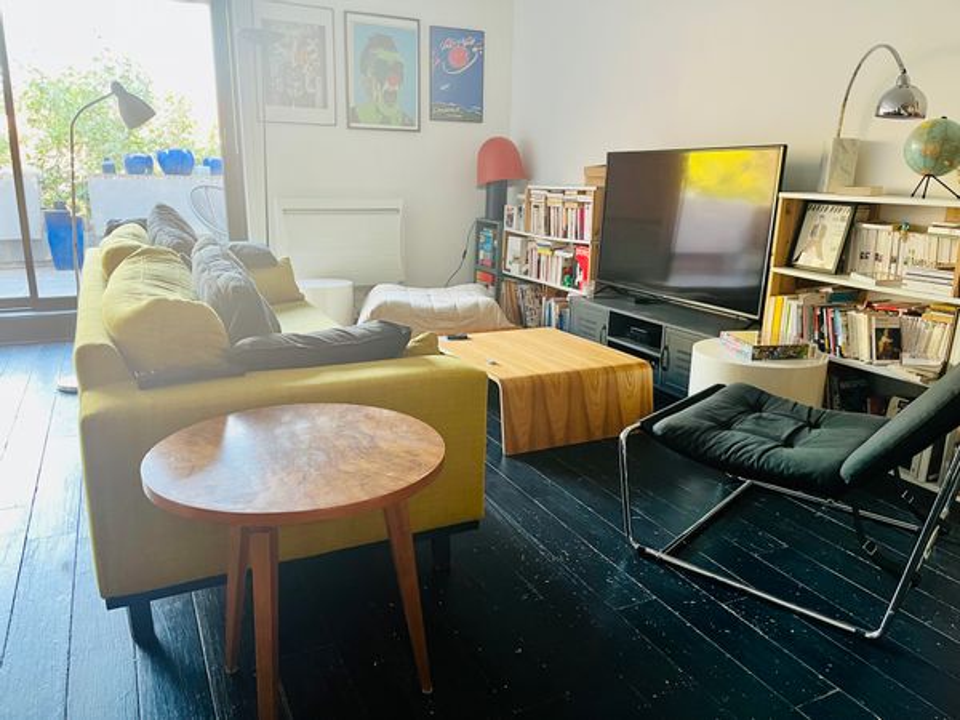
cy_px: 360
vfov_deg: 53.1
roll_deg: -0.2
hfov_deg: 67.3
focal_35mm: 26
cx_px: 480
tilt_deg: -15.9
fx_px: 721
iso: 320
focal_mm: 5.1
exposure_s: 1/60
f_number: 1.6
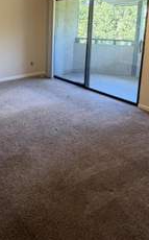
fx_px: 202
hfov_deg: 39.9
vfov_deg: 57.7
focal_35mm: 31
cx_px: 49
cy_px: 56
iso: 250
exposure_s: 1/60
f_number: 2.2
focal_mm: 2.22
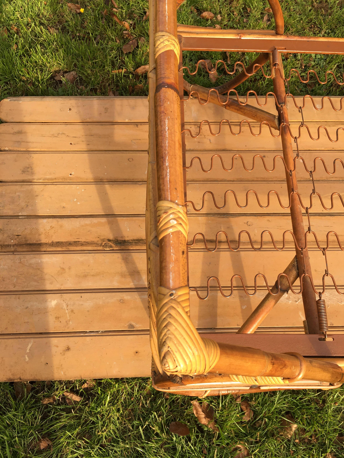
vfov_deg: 61.7
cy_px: 229
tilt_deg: -66.4
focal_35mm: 29
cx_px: 172
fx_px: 384
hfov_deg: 48.2
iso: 25
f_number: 2.2
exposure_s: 1/185
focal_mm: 4.15
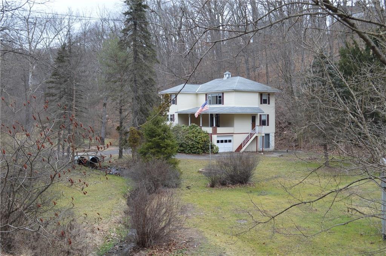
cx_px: 193
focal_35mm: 39
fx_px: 418
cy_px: 128
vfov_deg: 34.1
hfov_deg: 49.6
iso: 320
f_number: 5.6
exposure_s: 1/125
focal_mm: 26
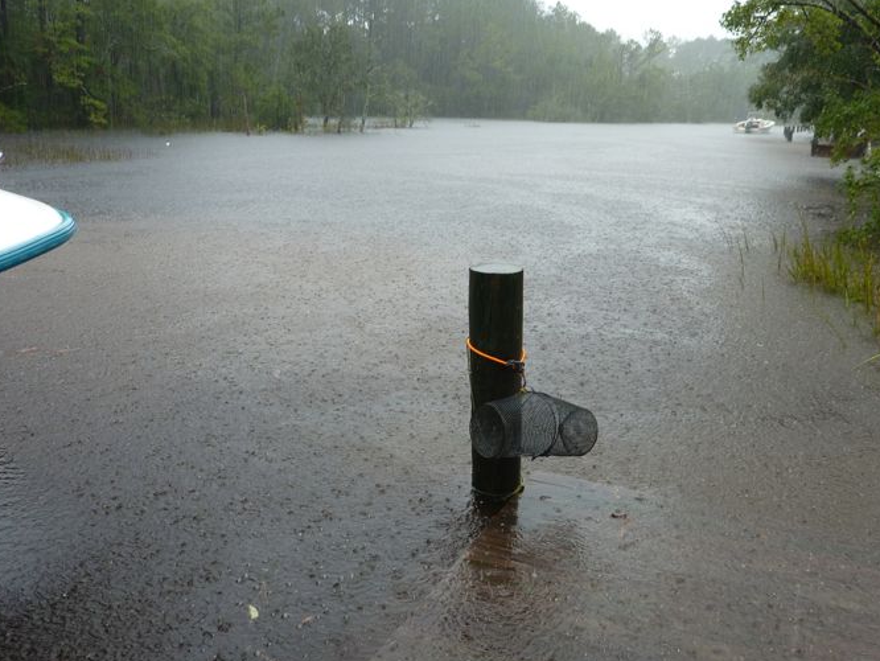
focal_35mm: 32
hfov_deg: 56.7
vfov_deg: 44.2
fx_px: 814
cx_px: 484
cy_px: 349
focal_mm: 4.1
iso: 80
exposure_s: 1/40
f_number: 3.3
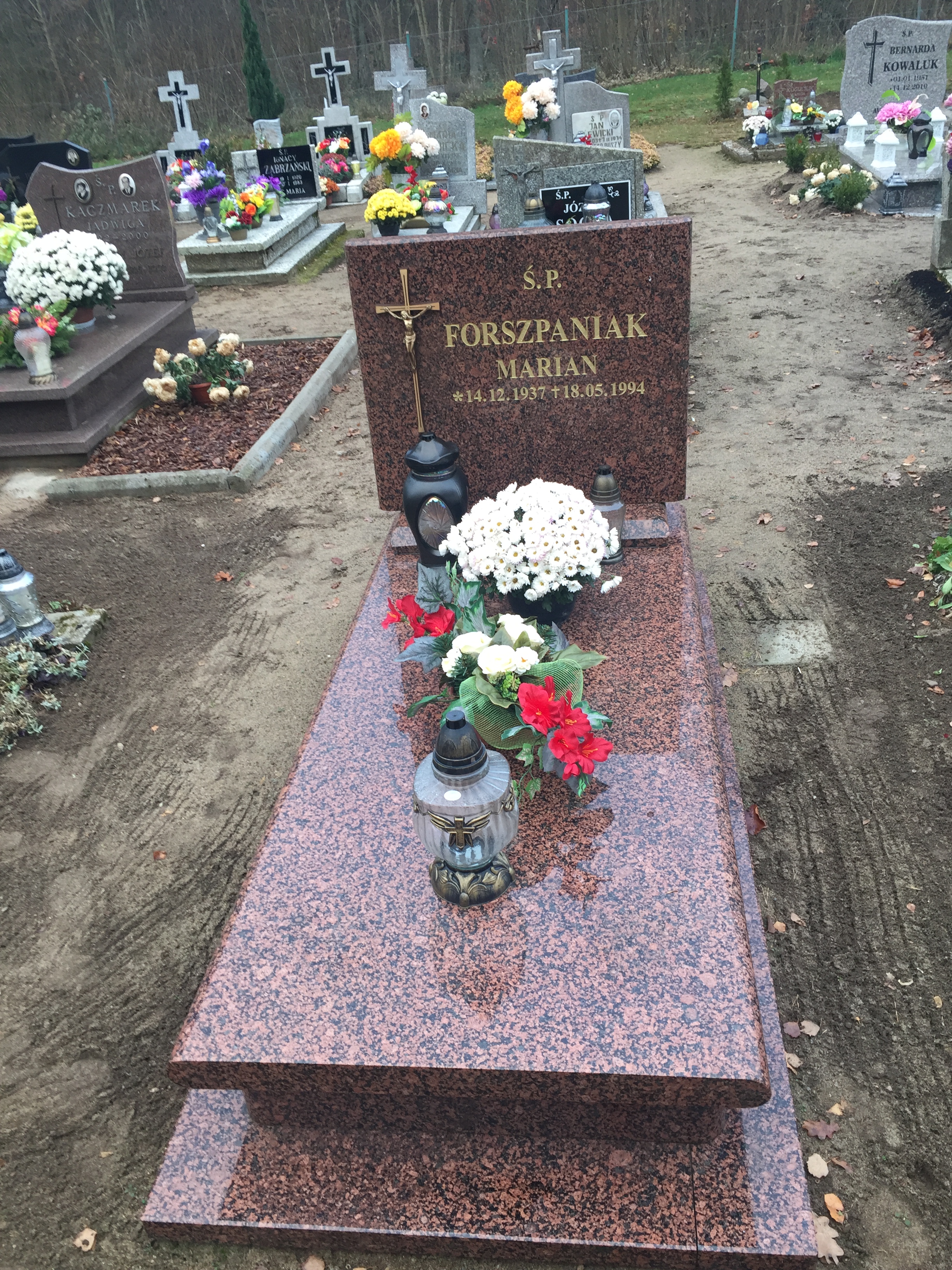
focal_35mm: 29
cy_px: 635
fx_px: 1063
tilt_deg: -28.8
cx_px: 476
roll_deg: +4.3
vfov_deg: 61.7
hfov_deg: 48.2
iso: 40
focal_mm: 4.15
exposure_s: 1/100
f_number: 2.2
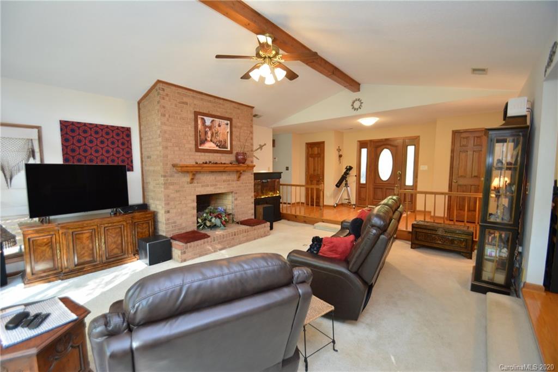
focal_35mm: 15
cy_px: 186
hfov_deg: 100.4
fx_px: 232
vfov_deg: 77.3
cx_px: 279
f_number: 3.5
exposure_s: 1/20
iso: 320
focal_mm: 10
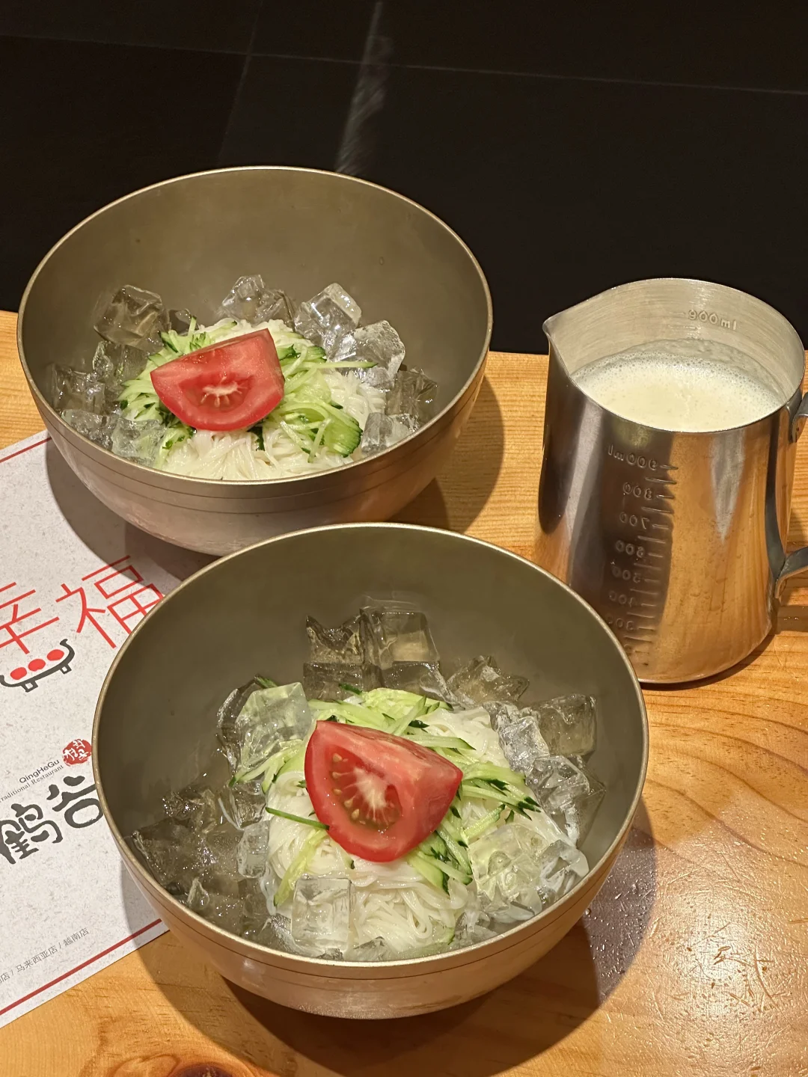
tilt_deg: -47.7
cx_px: 404
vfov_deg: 25.3
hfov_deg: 19.1
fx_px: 2396
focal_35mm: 77
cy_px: 538
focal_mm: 9
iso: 250
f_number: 2.8
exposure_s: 1/60
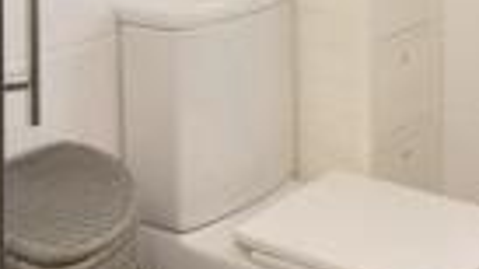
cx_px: 252
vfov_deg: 14.4
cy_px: -201
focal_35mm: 75
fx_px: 952
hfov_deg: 28.2
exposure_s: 1/8
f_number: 9
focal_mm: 10
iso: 500
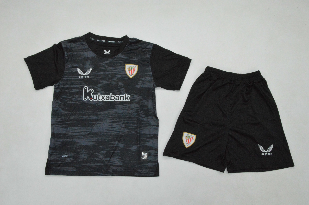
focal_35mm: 33
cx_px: 154
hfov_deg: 57.3
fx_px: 283
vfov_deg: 39.9
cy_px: 102
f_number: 25
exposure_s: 1/200
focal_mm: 22
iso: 6400
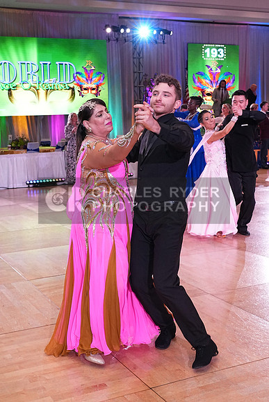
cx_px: 134
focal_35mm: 46
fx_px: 515
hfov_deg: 29.3
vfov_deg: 42.7
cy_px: 201
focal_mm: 31
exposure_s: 1/250
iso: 2500
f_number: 7.1
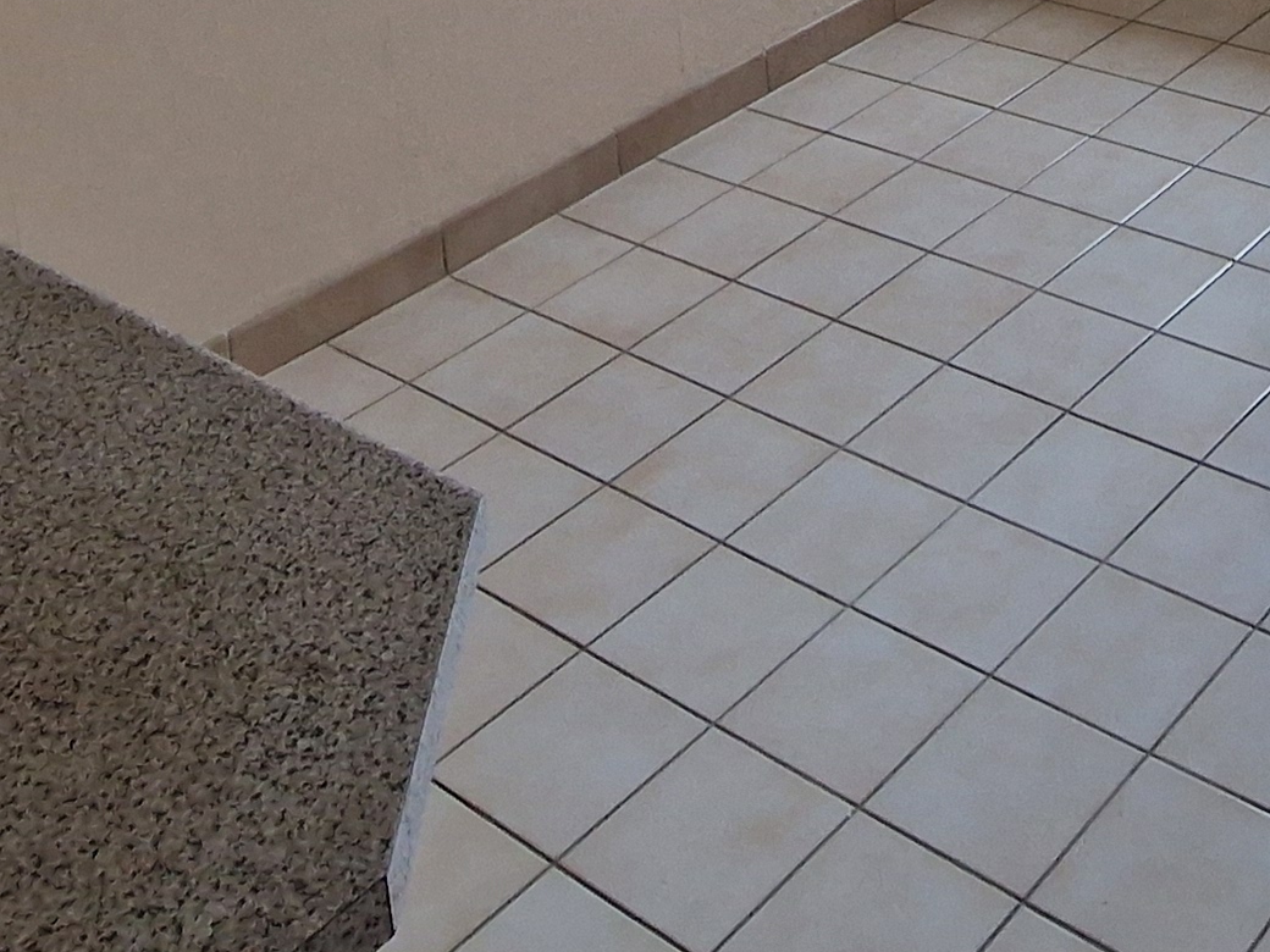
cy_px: -570
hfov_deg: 36.1
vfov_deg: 22.4
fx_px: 1834
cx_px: 1114
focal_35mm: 50
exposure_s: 1/50
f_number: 2.2
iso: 250
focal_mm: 2.2
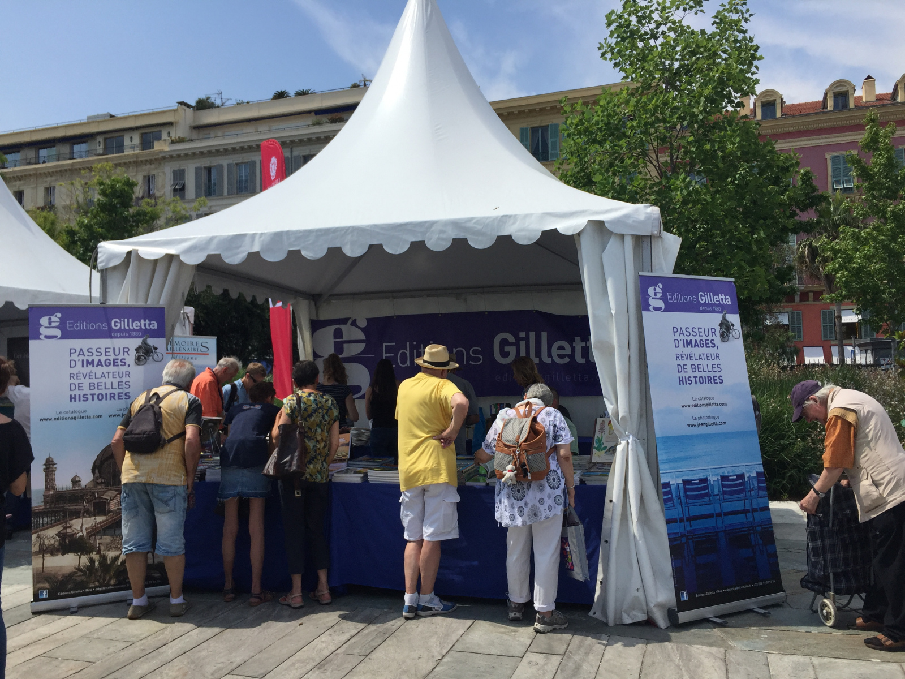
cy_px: 340
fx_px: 758
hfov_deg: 61.7
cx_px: 452
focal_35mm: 29
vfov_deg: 48.2
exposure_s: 1/3597
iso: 32
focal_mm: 4.15
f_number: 2.2
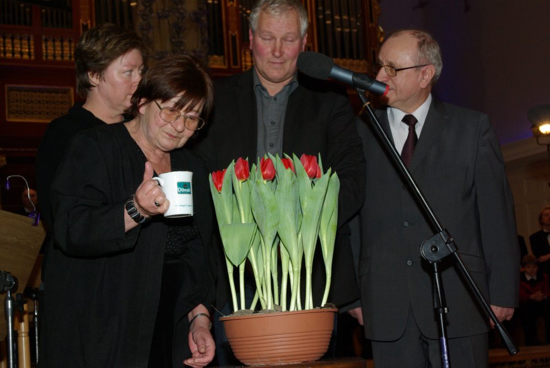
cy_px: 184
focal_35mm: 64
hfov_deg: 31.2
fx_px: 986
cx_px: 275
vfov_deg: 21.1
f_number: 6.7
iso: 400
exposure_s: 1/60
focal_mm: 43
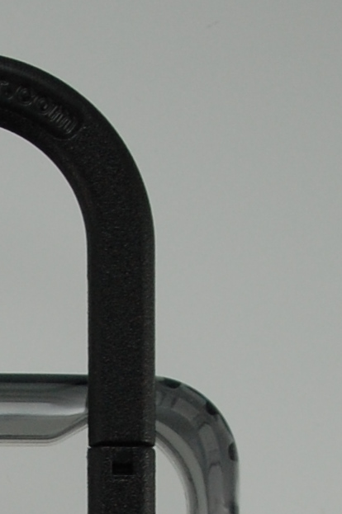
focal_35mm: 253
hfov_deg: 5.4
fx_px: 3619
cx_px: -119
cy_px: 1079
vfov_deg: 7.7
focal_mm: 35
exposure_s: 1/100
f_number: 5.3
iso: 400
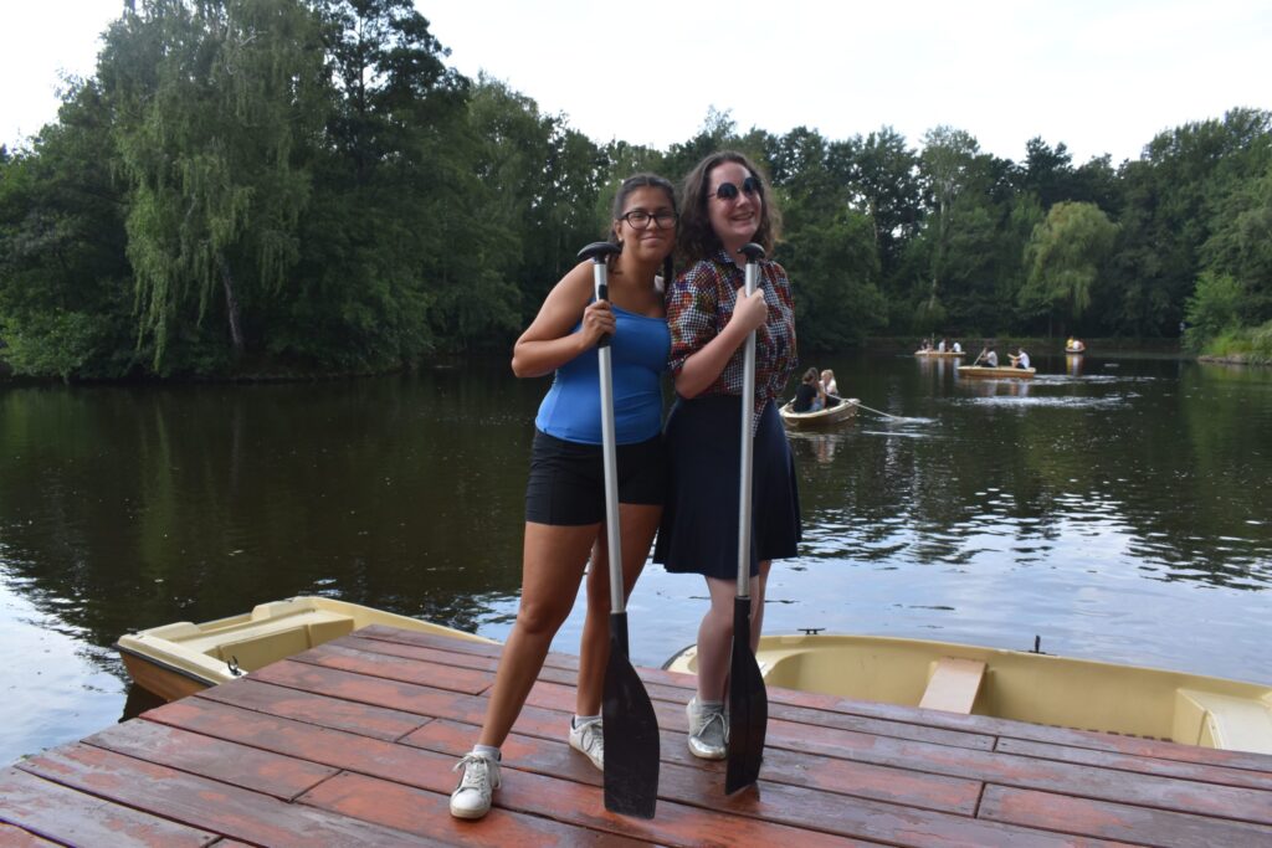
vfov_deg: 47.9
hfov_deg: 67.4
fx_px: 954
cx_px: 636
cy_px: 424
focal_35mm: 27
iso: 400
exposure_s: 1/250
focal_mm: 18
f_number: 8
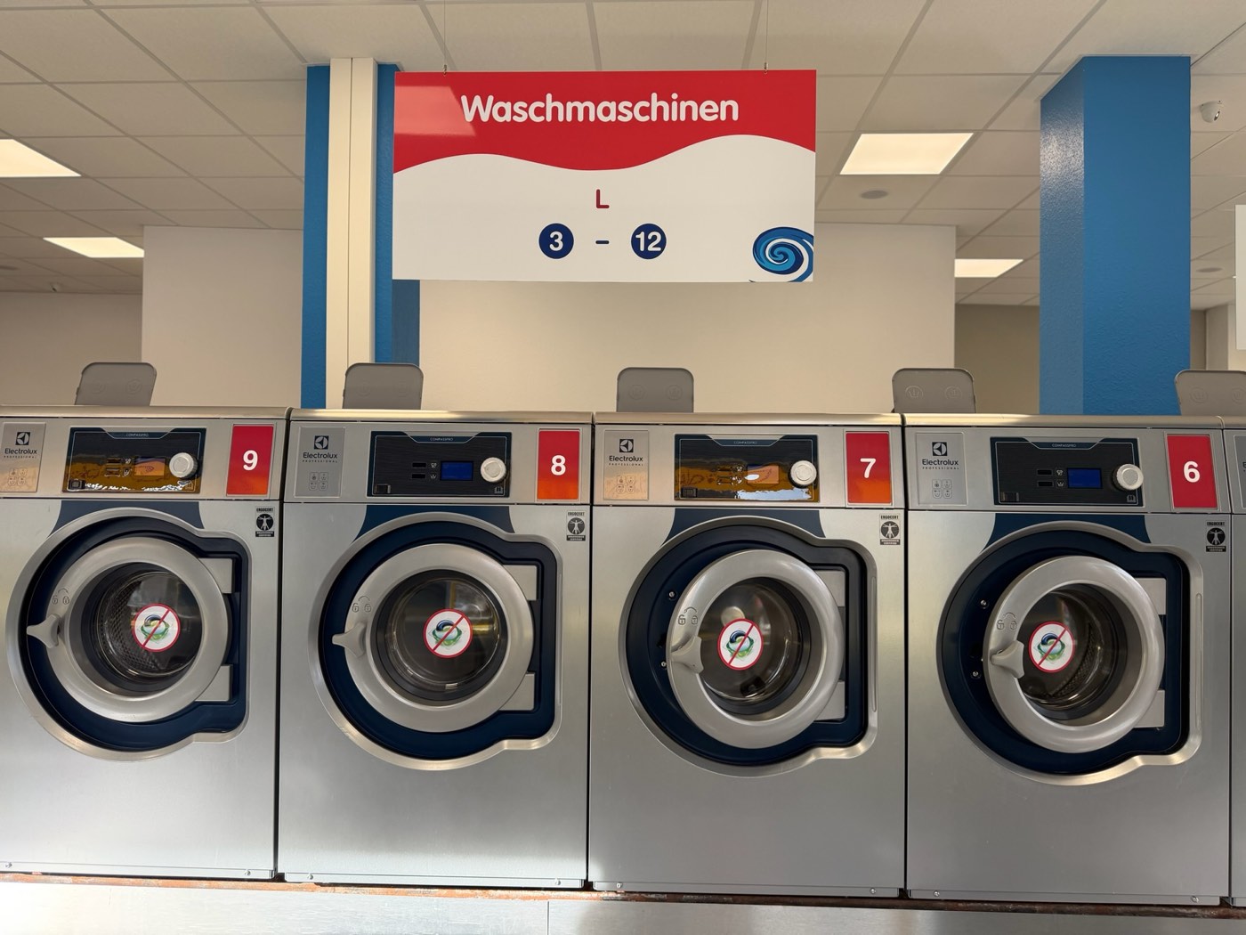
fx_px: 864
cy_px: 468
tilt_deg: +1.1
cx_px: 623
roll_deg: -0.5
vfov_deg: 56.8
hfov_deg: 71.6
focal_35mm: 24
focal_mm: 6.76
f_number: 1.78
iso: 80
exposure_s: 1/207
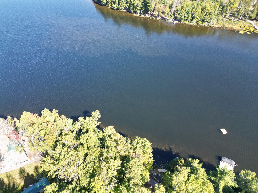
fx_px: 179
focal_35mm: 24
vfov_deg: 56.8
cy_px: 96
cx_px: 129
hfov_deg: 71.6
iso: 150
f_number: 1.7
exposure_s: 1/725
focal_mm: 6.72
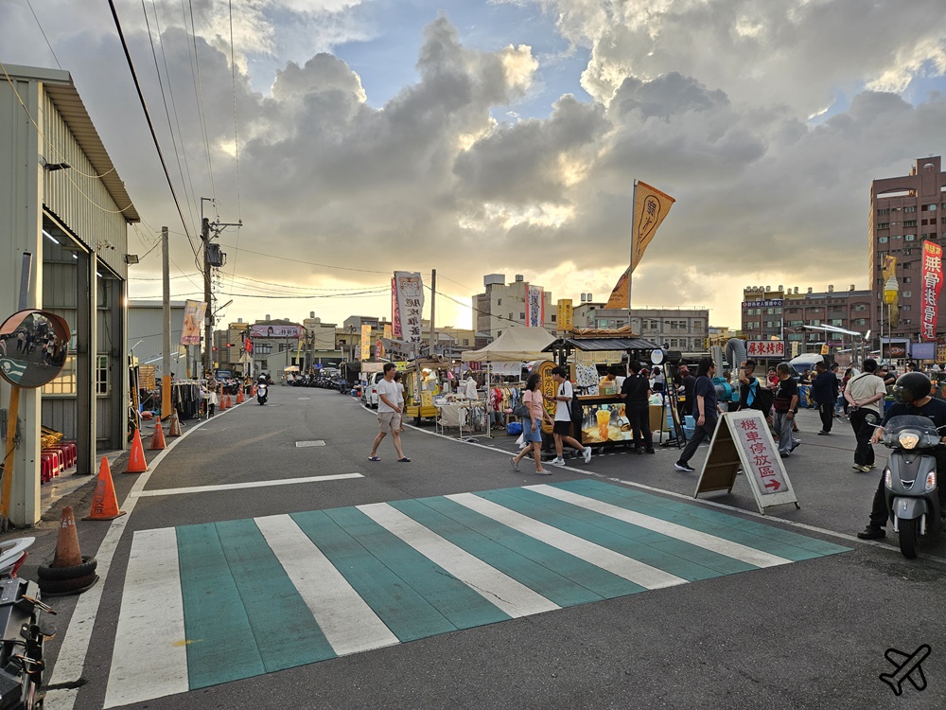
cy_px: 355
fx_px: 629
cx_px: 473
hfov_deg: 73.9
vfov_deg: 58.9
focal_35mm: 23
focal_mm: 5.4
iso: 25
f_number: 1.8
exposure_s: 1/648
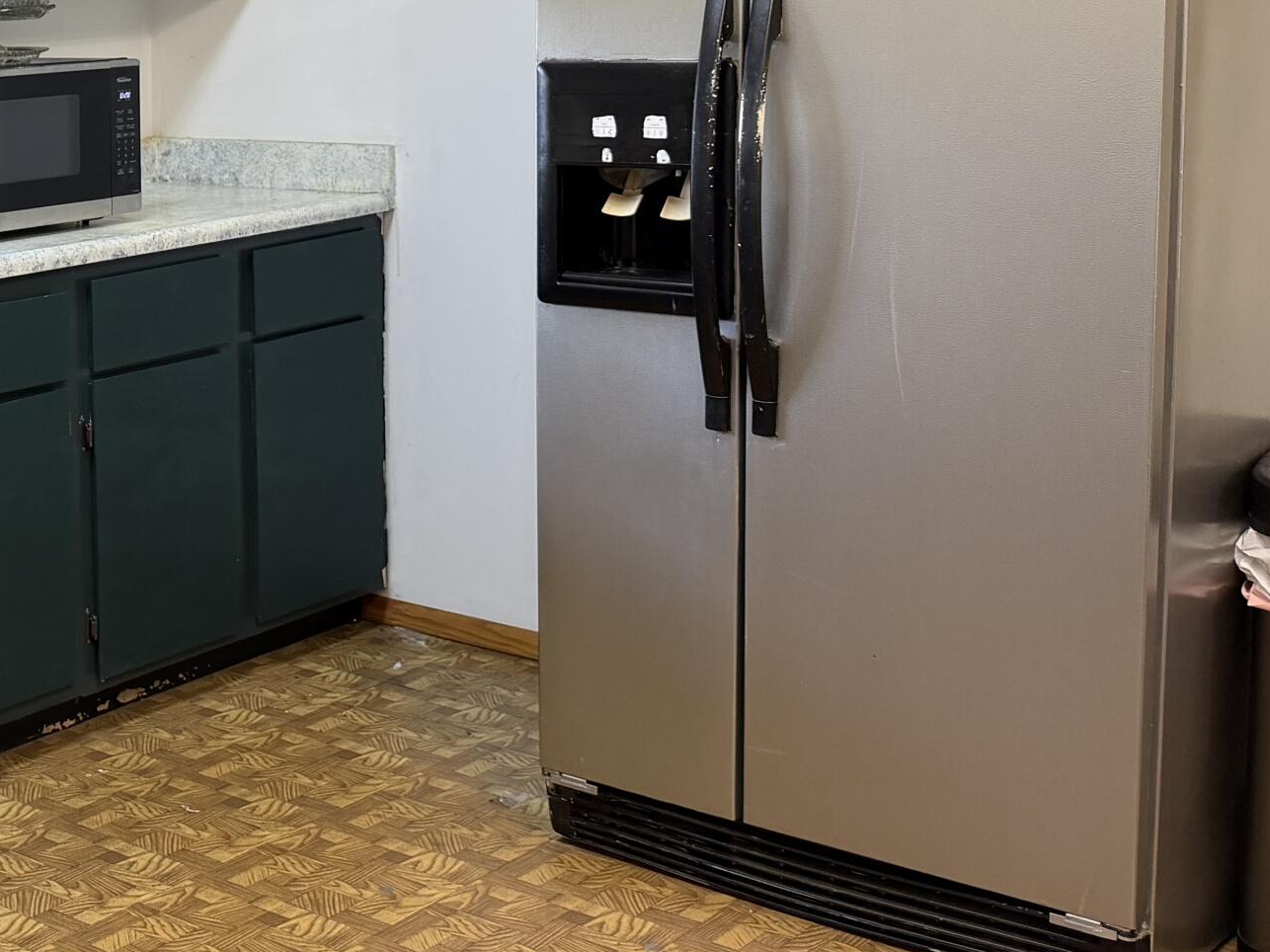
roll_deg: +2.7
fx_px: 2054
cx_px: -184
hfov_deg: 30.2
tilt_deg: -7.2
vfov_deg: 25.8
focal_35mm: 56
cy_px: 255
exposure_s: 1/60
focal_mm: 6.76
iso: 160
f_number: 1.78
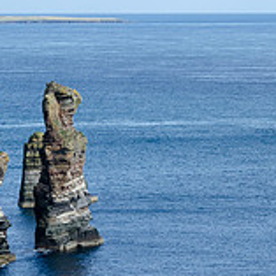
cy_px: 204
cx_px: -9
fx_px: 2544
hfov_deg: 6.2
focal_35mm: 282
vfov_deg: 6.2
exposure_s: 1/500
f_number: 8
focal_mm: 60
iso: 250
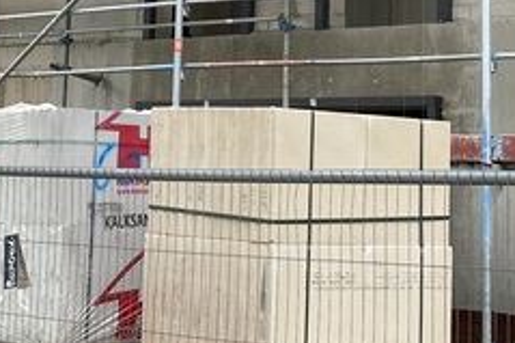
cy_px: -127
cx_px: 121
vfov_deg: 10.9
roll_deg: -3.1
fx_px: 1744
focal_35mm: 122
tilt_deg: +13.3
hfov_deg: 16.7
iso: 20
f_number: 1.8
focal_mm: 3.99
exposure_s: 1/147
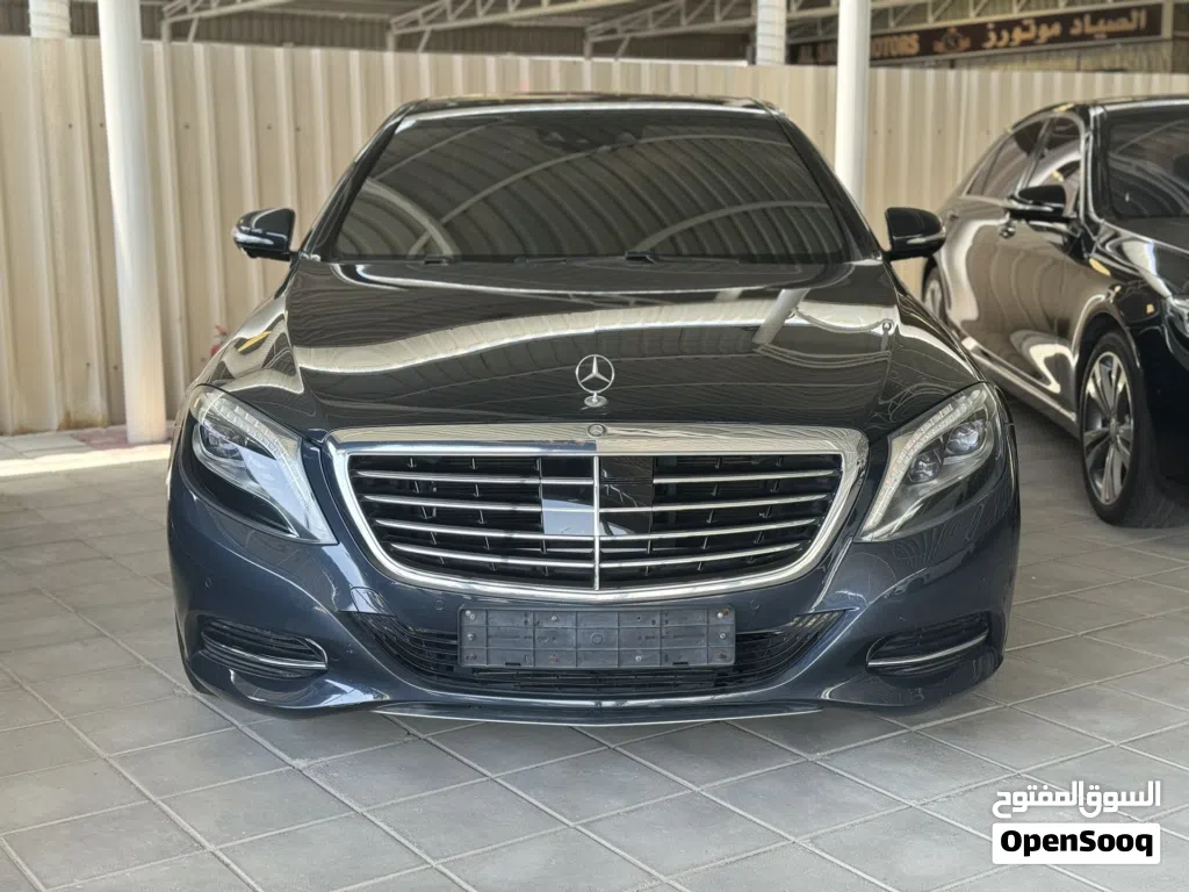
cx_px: 594
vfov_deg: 30.3
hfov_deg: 39.7
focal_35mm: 48
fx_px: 1649
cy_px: 446
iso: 64
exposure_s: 1/263
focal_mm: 6.76
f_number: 1.78
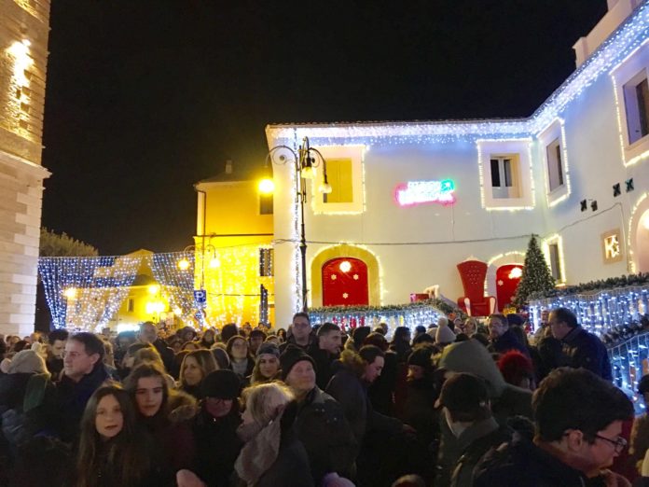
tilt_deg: +10.8
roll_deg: +2.2
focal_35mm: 29
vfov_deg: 48.2
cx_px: 324
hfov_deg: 61.7
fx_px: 544
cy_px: 244
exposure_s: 1/17
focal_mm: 4.15
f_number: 2.2
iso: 250
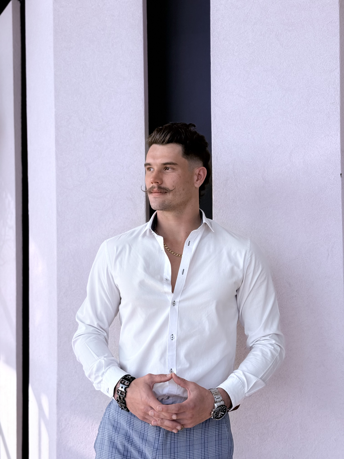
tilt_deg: +1.6
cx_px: 172
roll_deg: +0.0
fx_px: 636
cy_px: 230
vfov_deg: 39.7
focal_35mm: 48
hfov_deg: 30.3
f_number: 1.78
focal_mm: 6.76
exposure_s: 1/837
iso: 80
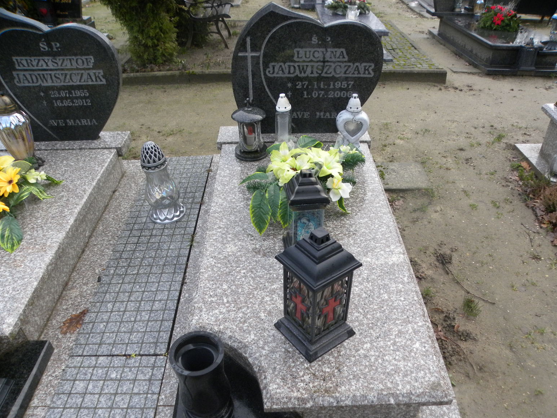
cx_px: 283
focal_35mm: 27
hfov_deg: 65.3
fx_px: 434
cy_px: 211
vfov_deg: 51.4
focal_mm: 4.6
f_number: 2.8
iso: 210
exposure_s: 1/350
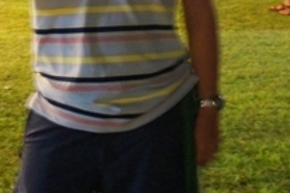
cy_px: -95
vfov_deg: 12.4
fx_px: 845
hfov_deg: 18.6
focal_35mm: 105
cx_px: -38
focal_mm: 18
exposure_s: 1/5
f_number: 3.5
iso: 1600
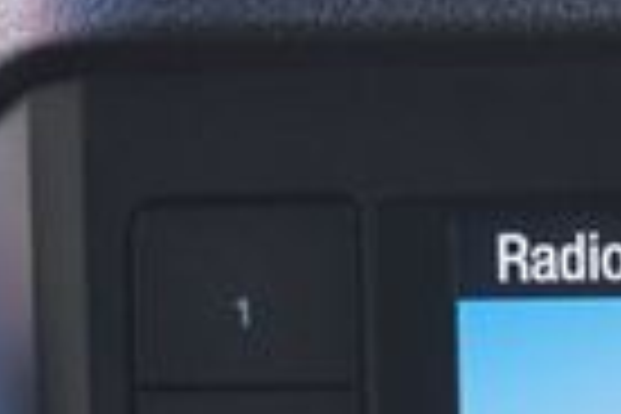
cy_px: 738
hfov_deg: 8.6
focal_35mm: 237
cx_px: 742
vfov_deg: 5.7
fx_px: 4088
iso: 250
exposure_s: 1/60
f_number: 5
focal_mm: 34
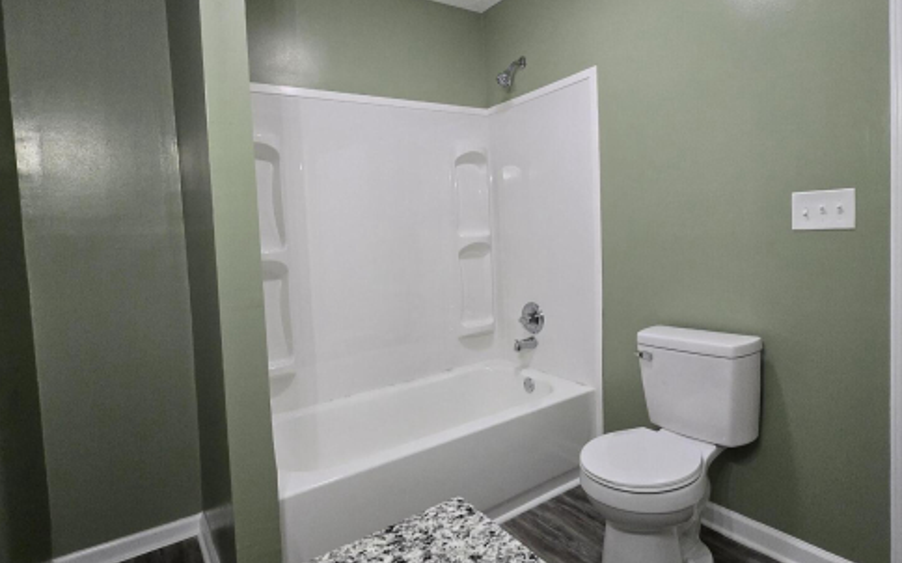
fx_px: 467
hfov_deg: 88.0
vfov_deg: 62.0
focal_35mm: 19
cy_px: 254
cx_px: 457
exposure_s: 1/60
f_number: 2.2
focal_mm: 1.7
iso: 320
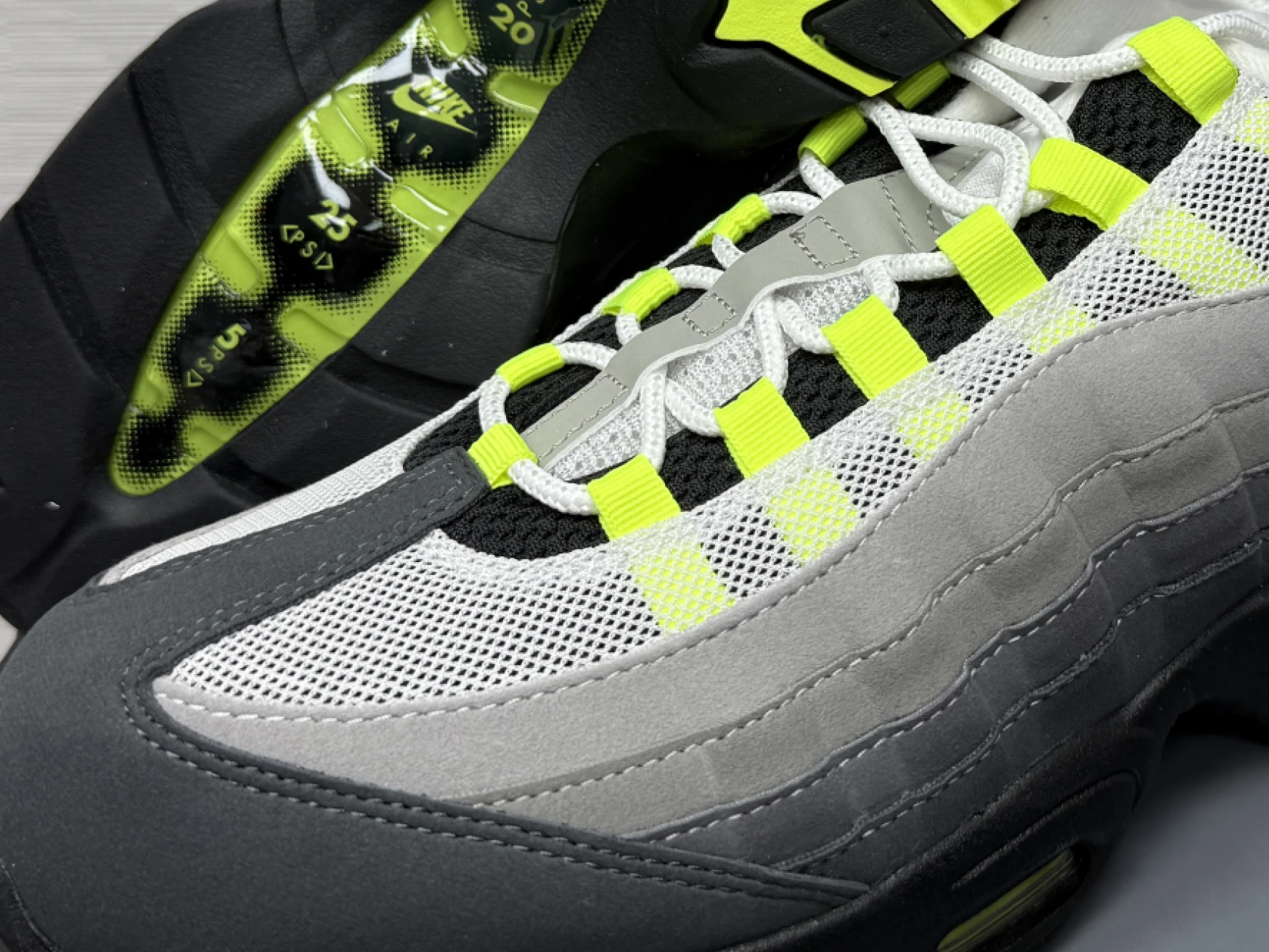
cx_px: 847
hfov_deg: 36.4
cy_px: 203
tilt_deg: -21.1
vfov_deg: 27.5
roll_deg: +3.1
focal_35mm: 52
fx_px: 1906
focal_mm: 6.76
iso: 64
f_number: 1.78
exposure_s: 1/120
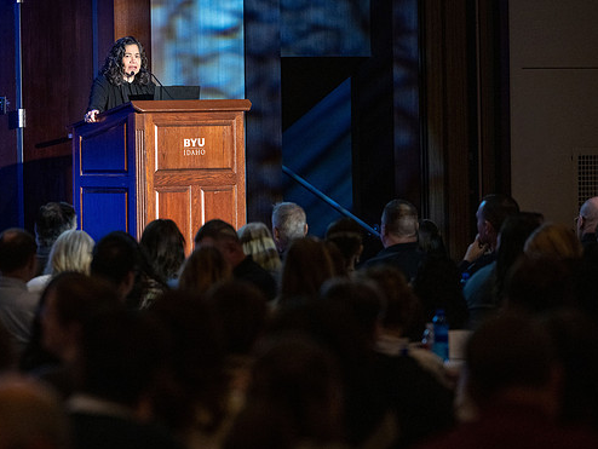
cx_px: 245
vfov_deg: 5.9
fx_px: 4338
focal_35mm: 251
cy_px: 225
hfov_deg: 7.9
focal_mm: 200
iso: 2000
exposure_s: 1/160
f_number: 3.5
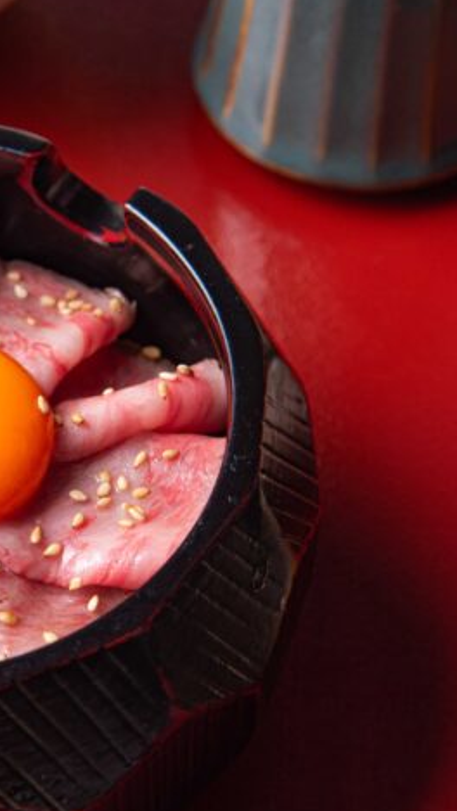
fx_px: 3144
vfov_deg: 14.7
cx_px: -14
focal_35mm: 146
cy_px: 423
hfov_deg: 8.3
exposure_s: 1/160
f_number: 9
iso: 80
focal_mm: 85
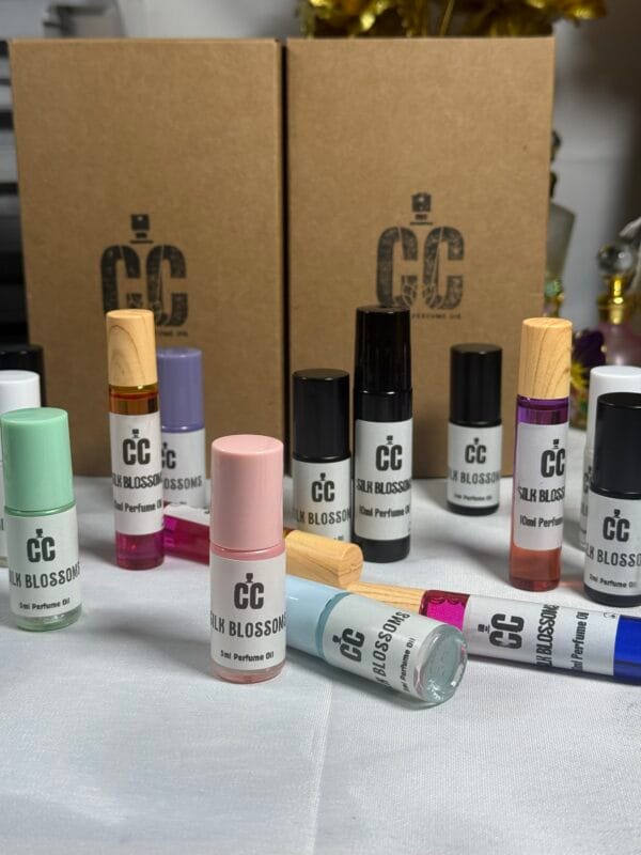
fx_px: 1185
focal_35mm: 48
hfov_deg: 30.3
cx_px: 320
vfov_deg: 39.7
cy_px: 428
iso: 80
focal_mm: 6.76
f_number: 1.78
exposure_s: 1/236
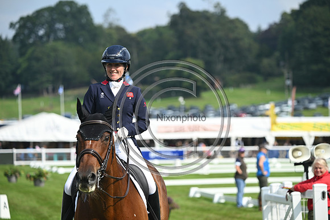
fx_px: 1742
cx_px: 165
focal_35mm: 190
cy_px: 110
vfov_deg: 7.2
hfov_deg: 10.8
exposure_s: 1/1250
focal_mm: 190
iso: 280
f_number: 5
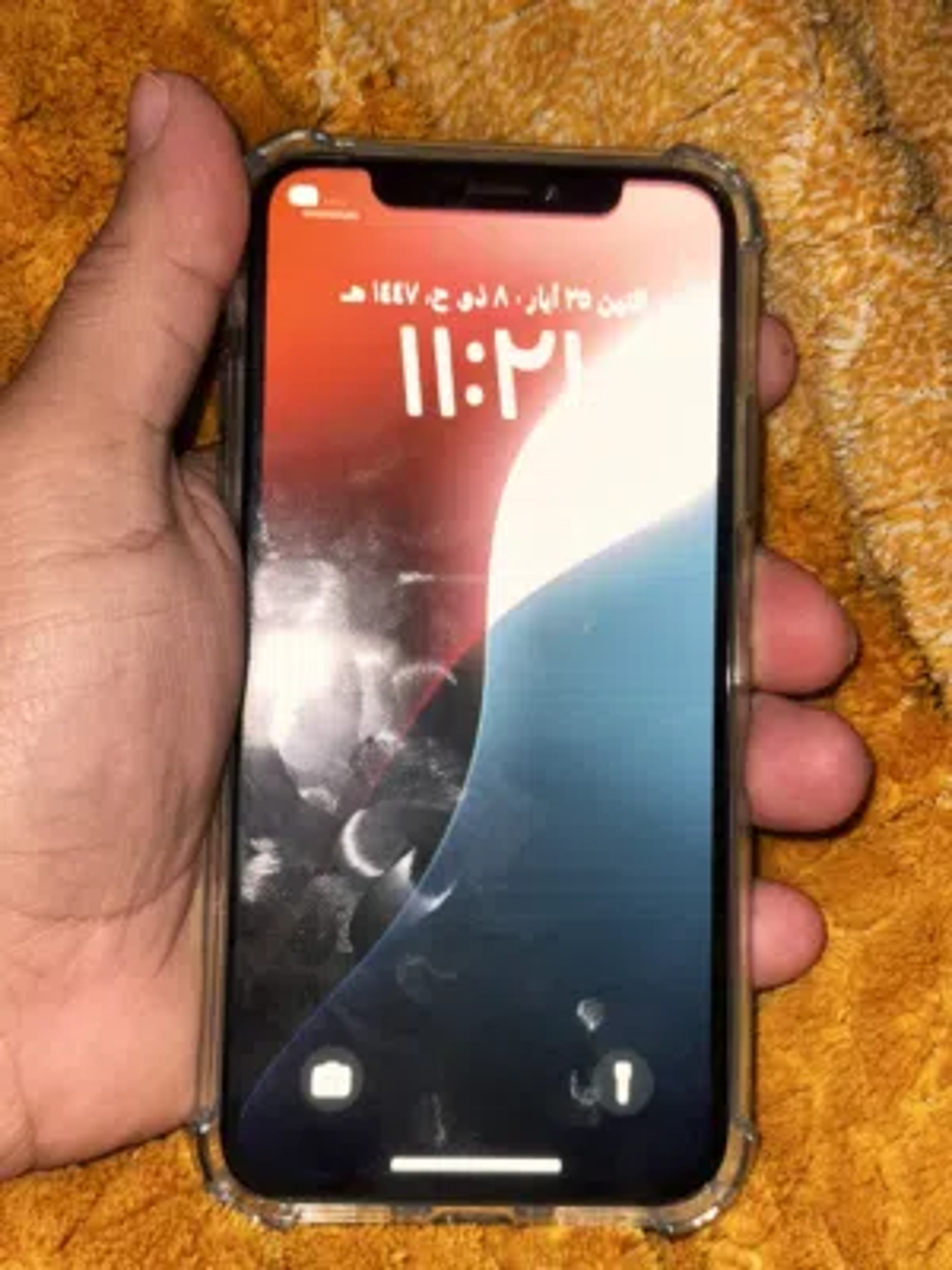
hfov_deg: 30.3
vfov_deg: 39.7
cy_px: 635
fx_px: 1760
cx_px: 476
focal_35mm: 48
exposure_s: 1/4
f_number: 1.78
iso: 40
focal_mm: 6.86
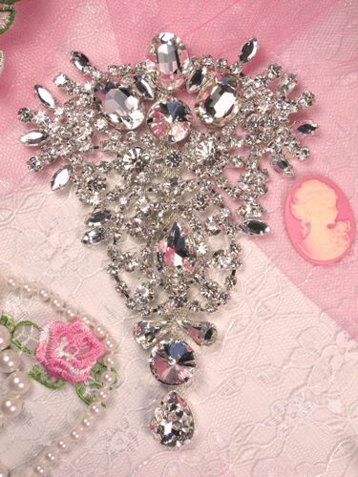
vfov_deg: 41.2
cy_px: 238
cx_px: 179
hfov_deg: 31.5
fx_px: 634
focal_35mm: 46
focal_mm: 8.3
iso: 80
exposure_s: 1/350
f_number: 4.7
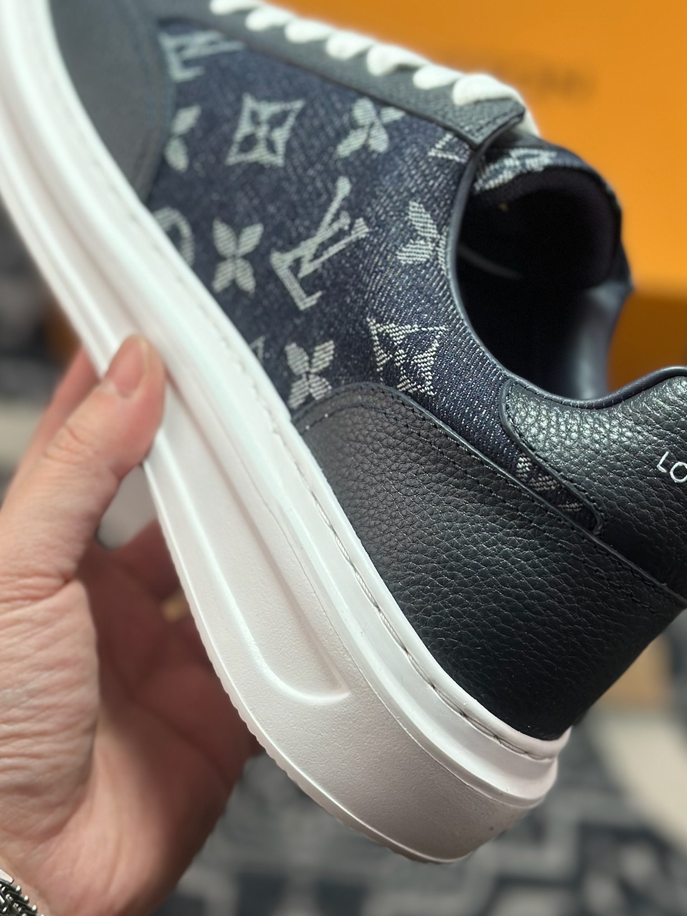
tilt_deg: -56.4
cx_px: 346
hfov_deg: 22.6
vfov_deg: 29.8
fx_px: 1720
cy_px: 370
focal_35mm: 65
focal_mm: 6.86
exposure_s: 1/864
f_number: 1.78
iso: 80
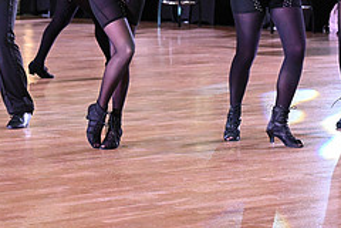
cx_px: 132
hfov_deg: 13.1
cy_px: -43
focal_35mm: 157
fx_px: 1487
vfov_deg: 8.6
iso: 6400
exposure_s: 1/320
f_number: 5.6
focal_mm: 65
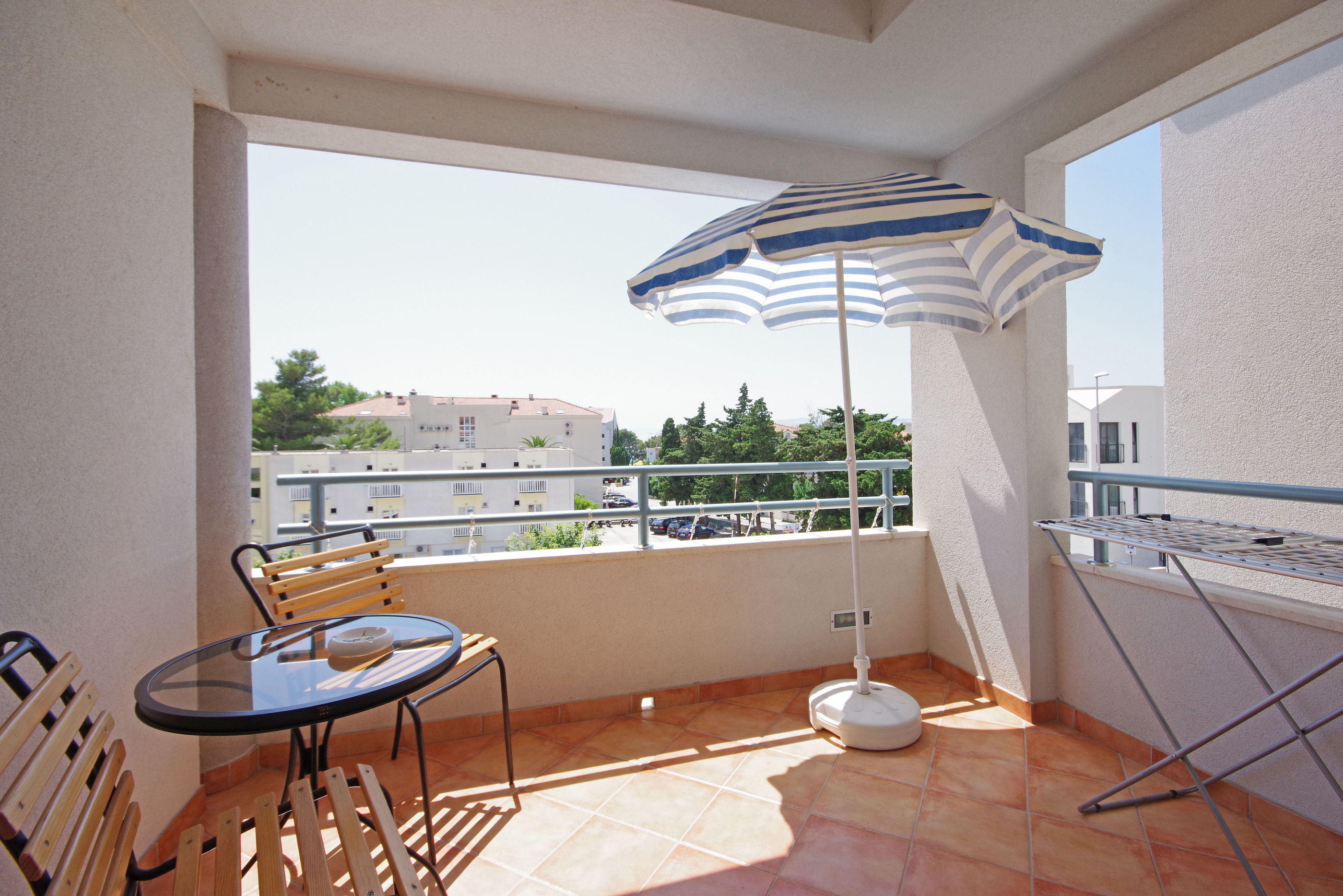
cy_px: 448
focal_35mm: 15
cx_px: 672
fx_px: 560
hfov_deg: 100.4
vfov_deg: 77.3
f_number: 10
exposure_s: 1/200
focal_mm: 10
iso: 400
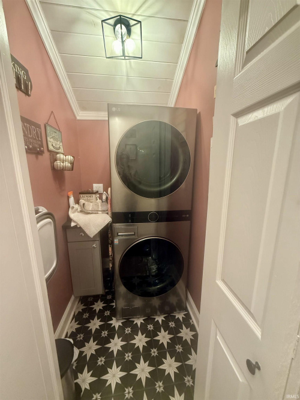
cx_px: 150
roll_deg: -1.0
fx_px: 162
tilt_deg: -11.4
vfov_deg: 102.1
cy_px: 200
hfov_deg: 85.7
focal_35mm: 14
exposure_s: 1/60
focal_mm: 2.22
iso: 640
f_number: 2.2
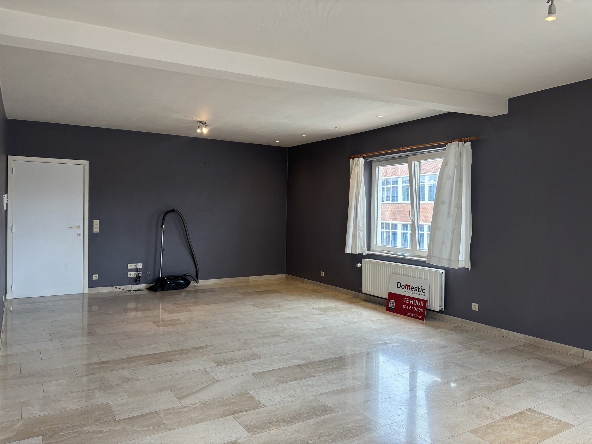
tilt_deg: -0.9
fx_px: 445
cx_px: 296
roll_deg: -1.0
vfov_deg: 53.1
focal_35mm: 26
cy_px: 222
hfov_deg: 67.3
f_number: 1.6
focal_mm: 5.96
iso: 32
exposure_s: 1/113
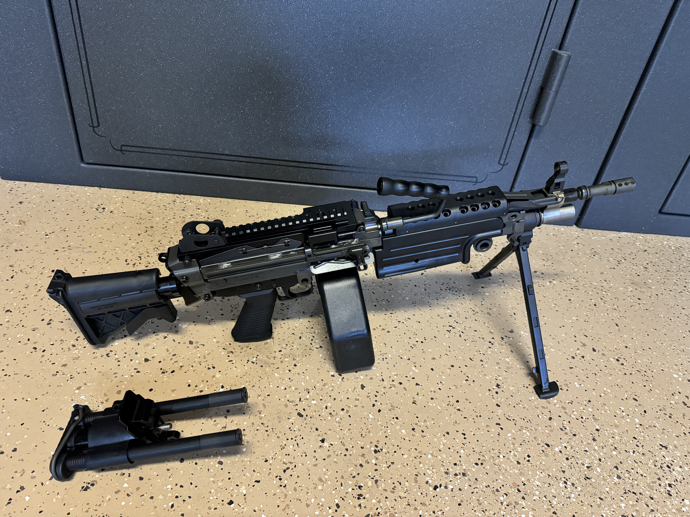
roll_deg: -8.5
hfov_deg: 71.6
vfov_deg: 56.8
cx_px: 345
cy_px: 258
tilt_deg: -35.6
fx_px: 478
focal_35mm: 24
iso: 800
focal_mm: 6.76
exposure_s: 1/60
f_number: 1.78
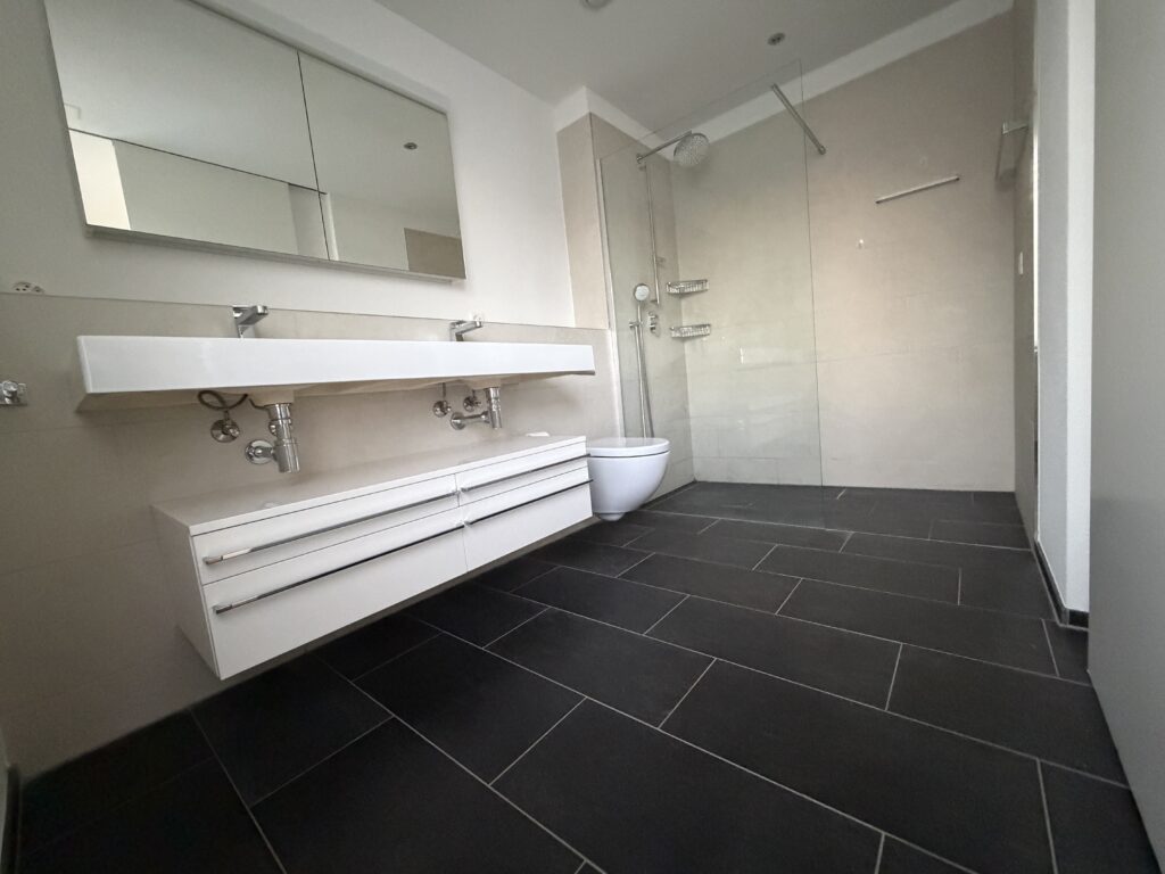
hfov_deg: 102.1
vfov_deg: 85.7
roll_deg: +5.0
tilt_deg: -5.8
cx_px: 582
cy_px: 437
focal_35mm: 14
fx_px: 471
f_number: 2.2
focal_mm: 2.22
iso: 1250
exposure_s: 1/60
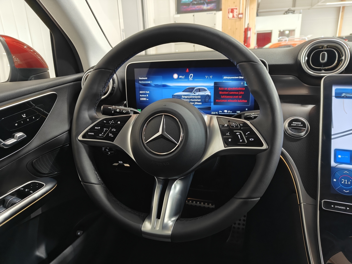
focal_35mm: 24
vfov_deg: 56.8
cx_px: 176
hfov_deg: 71.6
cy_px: 132
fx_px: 244
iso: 125
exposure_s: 1/33
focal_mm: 5.59
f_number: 1.8
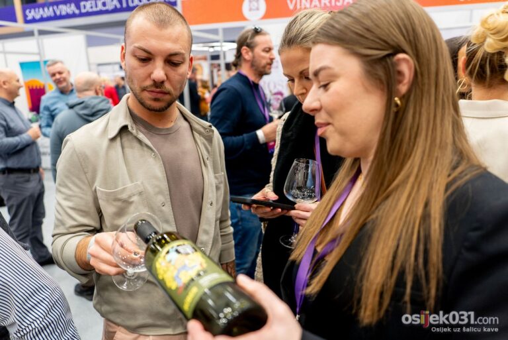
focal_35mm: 26
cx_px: 254
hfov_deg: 69.4
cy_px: 170
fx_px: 367
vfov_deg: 49.6
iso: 1600
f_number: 2.8
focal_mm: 26
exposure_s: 1/125
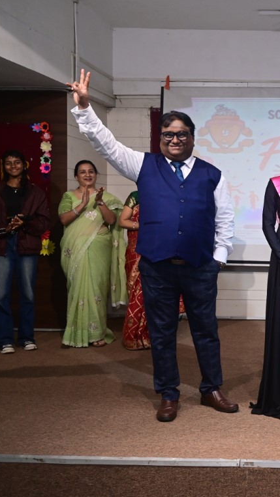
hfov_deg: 22.0
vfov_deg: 41.5
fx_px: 657
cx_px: 347
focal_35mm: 50
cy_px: 249
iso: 2000
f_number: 4.5
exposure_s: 1/250
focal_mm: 31.5
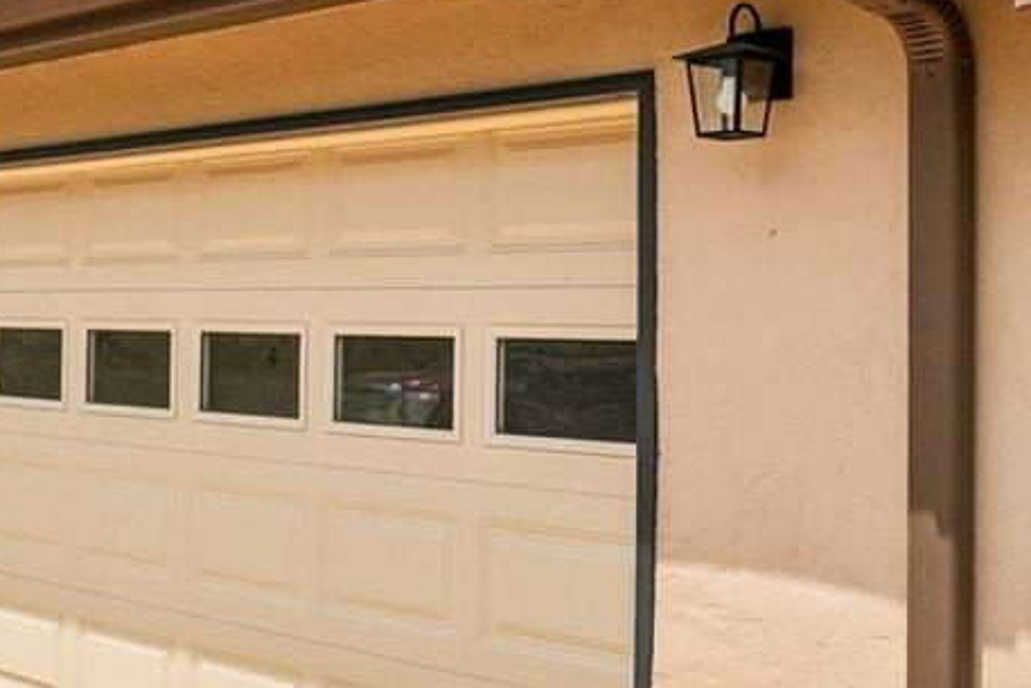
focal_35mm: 58
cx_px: -158
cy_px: 196
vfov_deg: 23.3
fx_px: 1654
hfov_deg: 30.3
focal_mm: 11
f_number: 8
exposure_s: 1/750
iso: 100
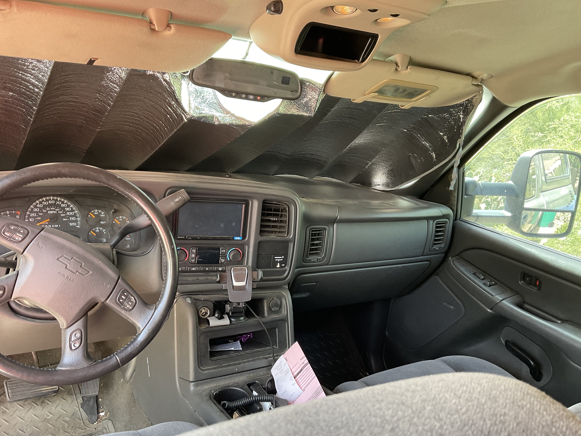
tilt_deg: -17.9
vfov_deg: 46.8
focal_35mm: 30
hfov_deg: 60.0
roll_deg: -7.4
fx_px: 503
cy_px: 223
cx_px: 281
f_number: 1.8
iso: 64
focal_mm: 3
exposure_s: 1/92
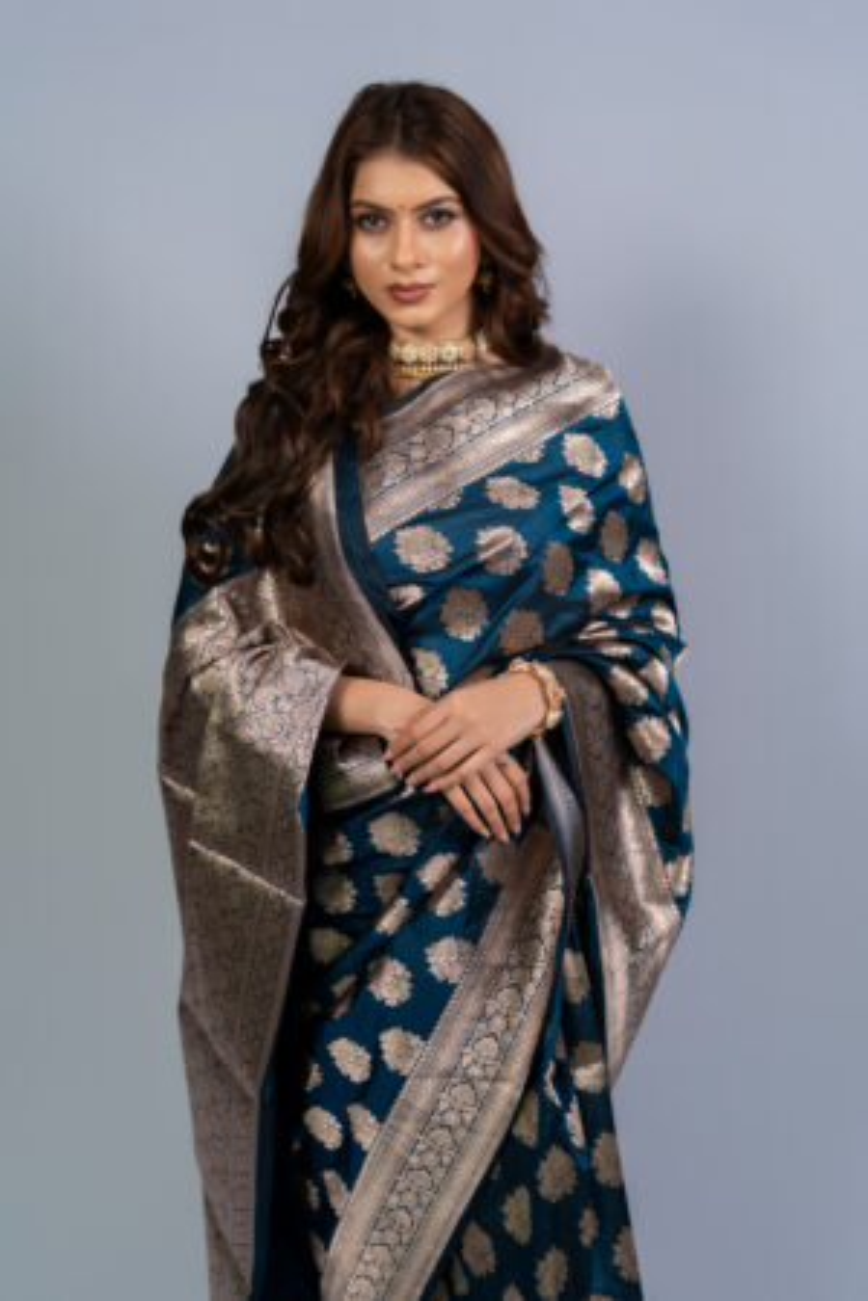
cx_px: 434
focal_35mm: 50
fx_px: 1808
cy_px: 650
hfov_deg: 27.0
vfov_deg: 39.6
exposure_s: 1/500
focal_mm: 50
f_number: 2.8
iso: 500
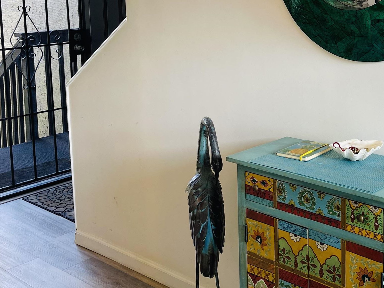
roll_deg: +0.4
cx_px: 274
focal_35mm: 50
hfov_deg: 37.5
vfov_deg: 28.4
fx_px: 555
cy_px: 52
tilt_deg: -7.9
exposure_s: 1/120
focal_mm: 5.1
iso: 80
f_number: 1.6
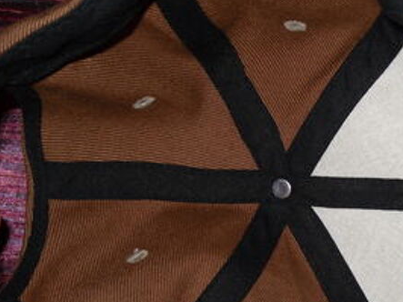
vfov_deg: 18.6
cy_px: 213
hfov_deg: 24.0
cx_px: 371
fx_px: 919
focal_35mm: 79
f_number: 3.5
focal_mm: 6.3
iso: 80
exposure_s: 1/45
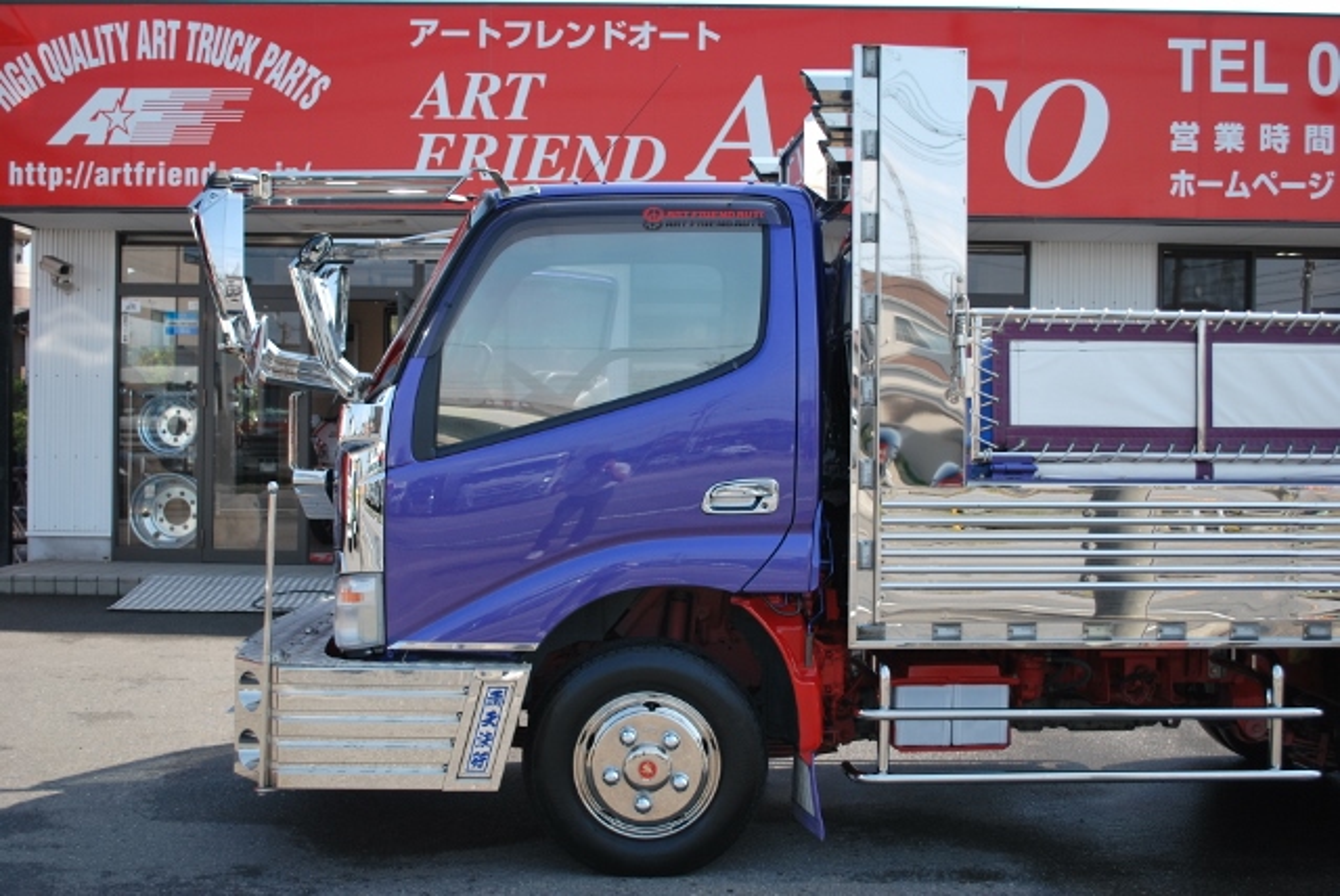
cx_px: 670
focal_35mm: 42
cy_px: 448
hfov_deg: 46.4
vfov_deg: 32.0
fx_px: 1565
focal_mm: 28
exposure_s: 1/500
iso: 180
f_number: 4.5
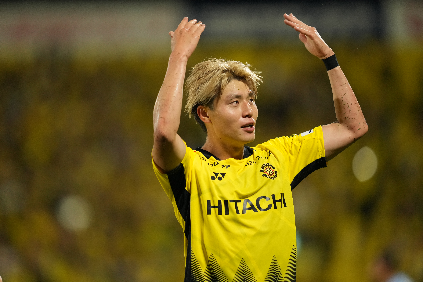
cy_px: 141
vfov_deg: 3.4
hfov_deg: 5.2
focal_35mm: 400
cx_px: 212
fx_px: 4700
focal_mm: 400
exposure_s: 1/1600
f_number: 2.8
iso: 3200
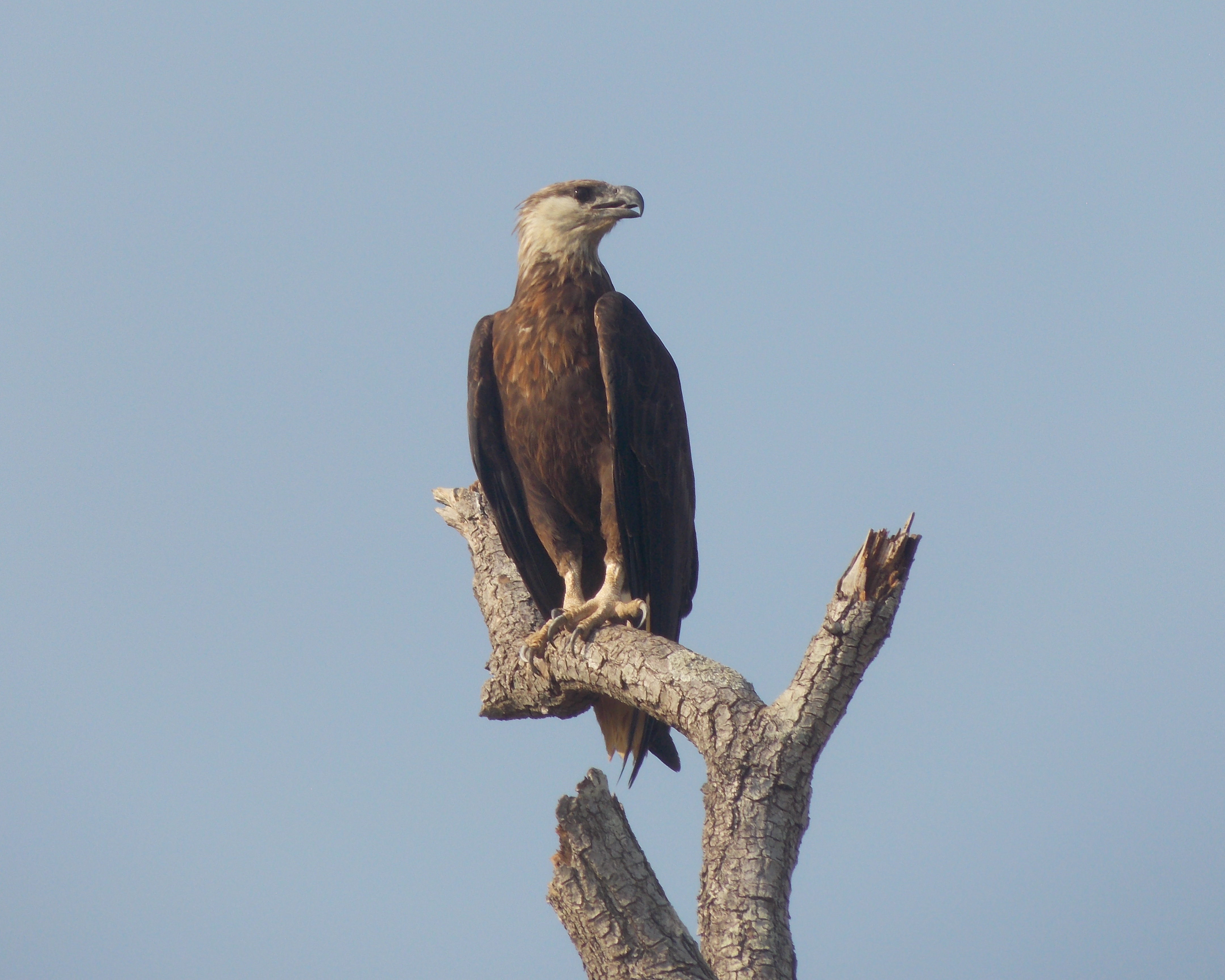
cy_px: 490
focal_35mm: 610
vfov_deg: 2.5
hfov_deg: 3.2
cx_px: 572
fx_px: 22117
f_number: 5.9
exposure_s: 1/250
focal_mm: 104
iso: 80
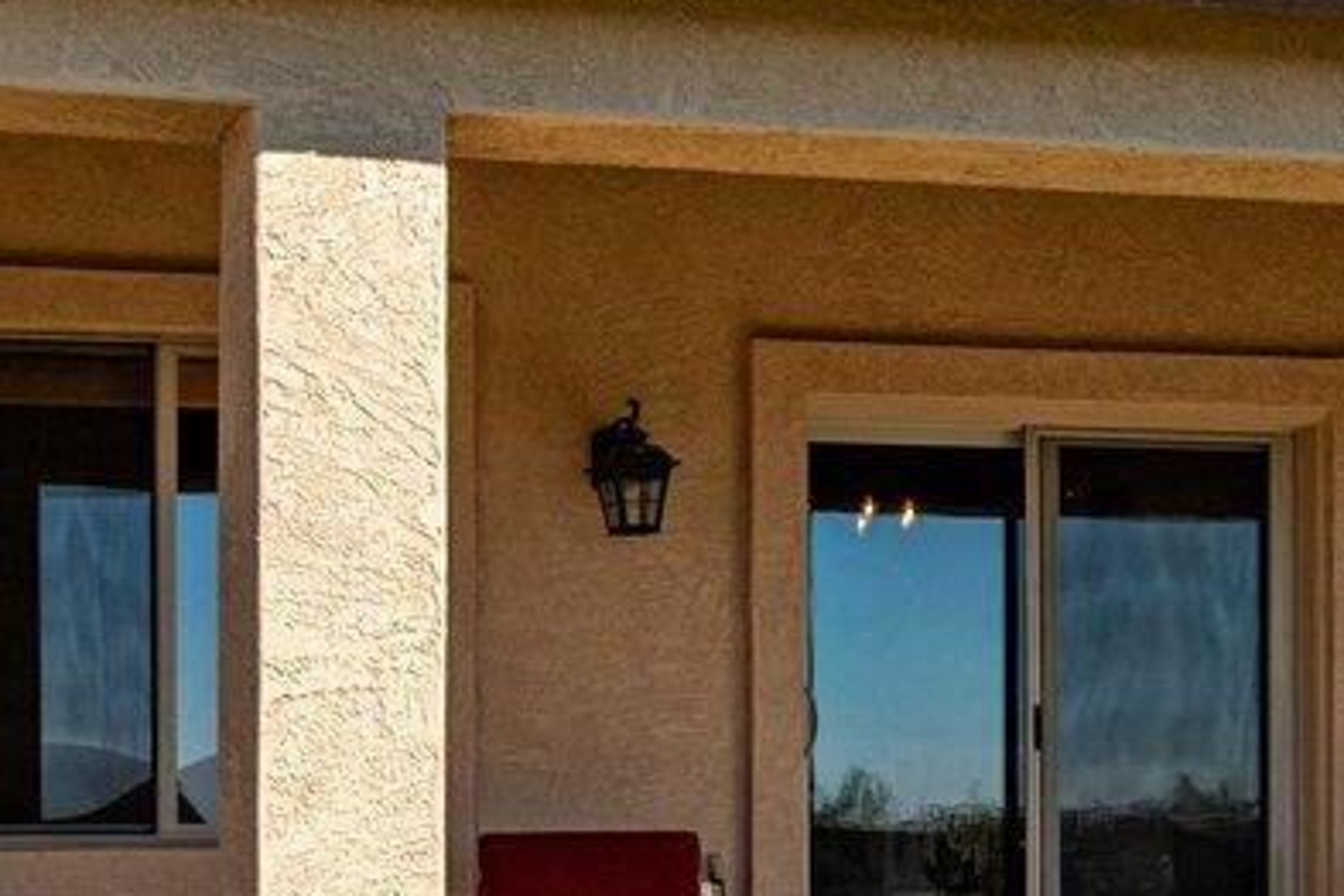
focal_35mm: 73
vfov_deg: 18.4
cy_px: 778
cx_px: 270
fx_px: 2725
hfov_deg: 27.2
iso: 400
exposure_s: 1/1000
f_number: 8
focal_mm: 14
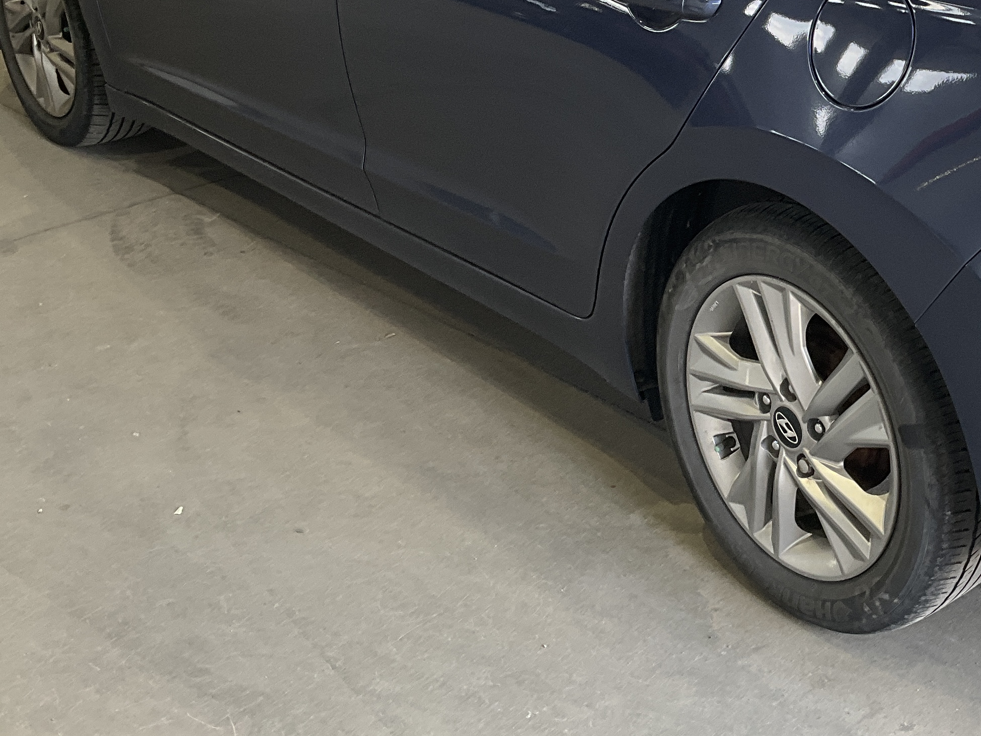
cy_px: 109
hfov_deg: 30.4
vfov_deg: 23.9
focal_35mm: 60
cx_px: 926
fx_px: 1700
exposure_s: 1/122
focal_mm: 3
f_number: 1.8
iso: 40
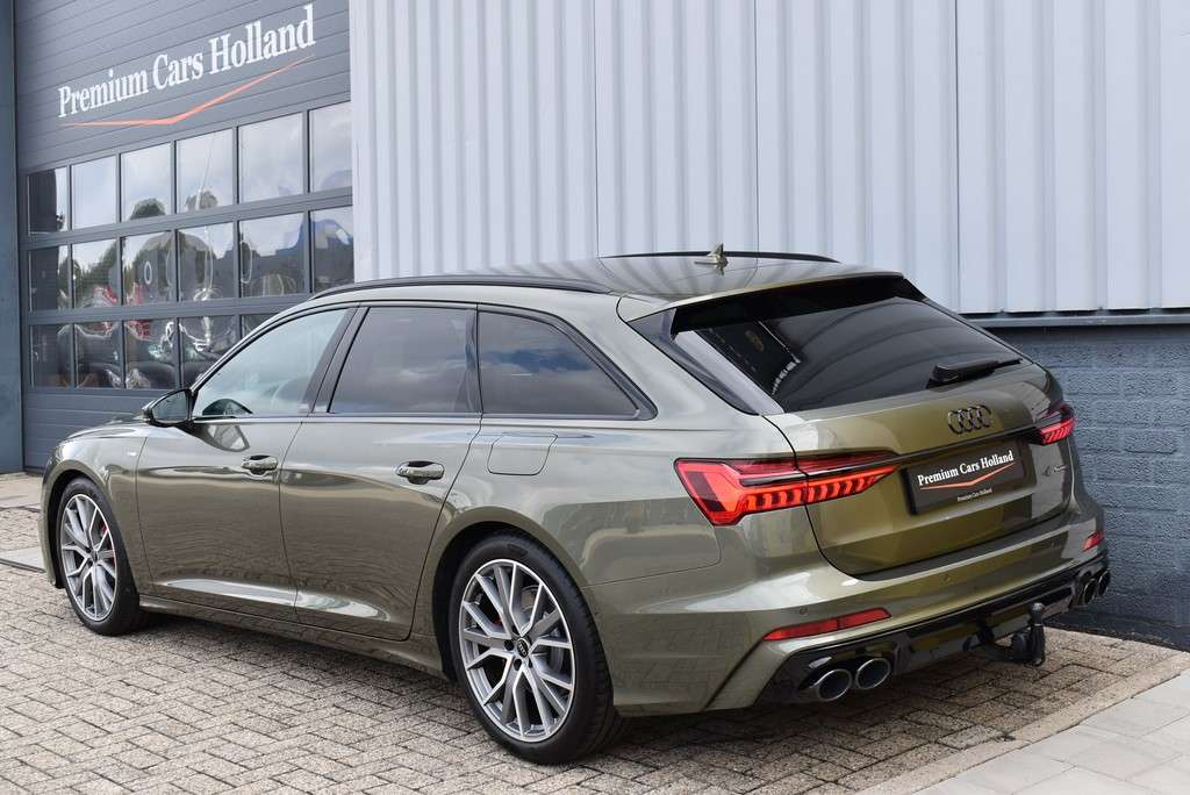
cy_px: 398
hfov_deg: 38.9
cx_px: 595
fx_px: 1687
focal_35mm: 51
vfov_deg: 26.5
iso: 360
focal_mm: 34
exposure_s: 1/250
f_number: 8
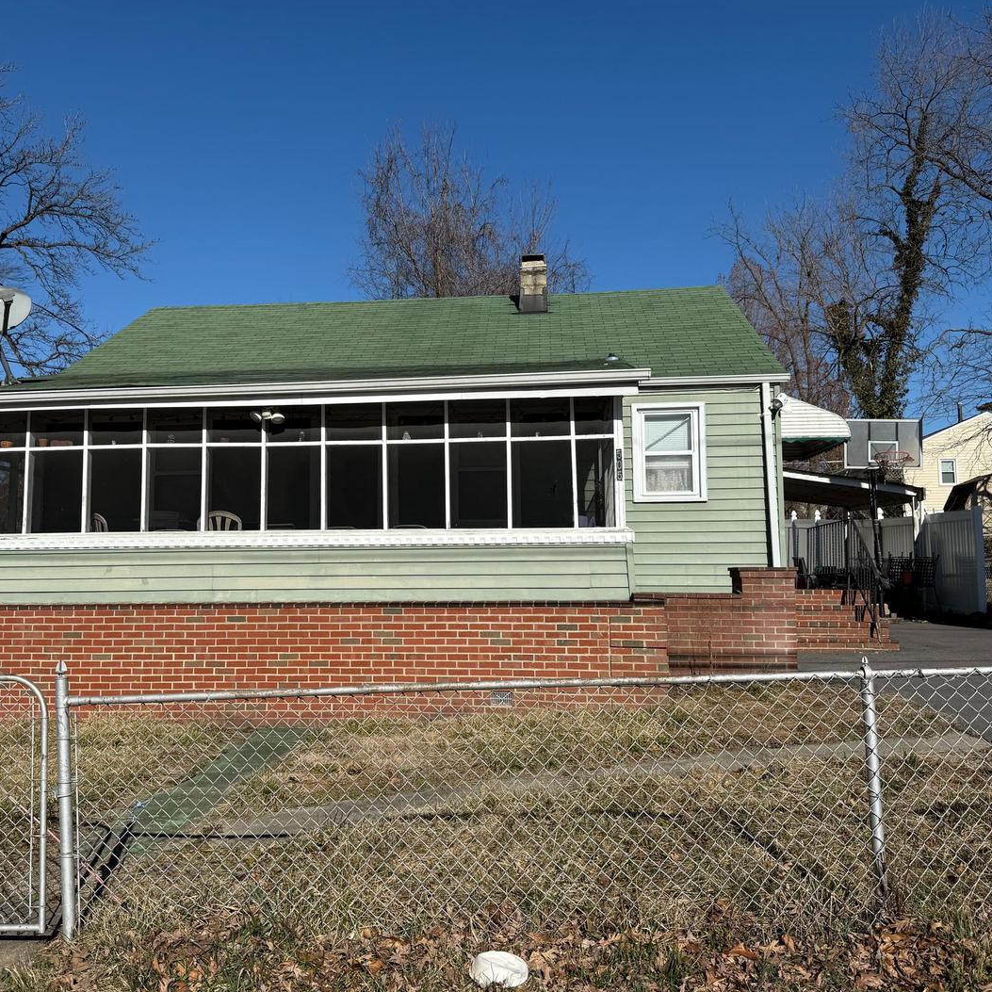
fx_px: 940
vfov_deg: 55.6
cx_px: 439
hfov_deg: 55.5
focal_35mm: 29
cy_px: 492
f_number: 1.78
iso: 80
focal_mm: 6.76
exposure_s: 1/7353
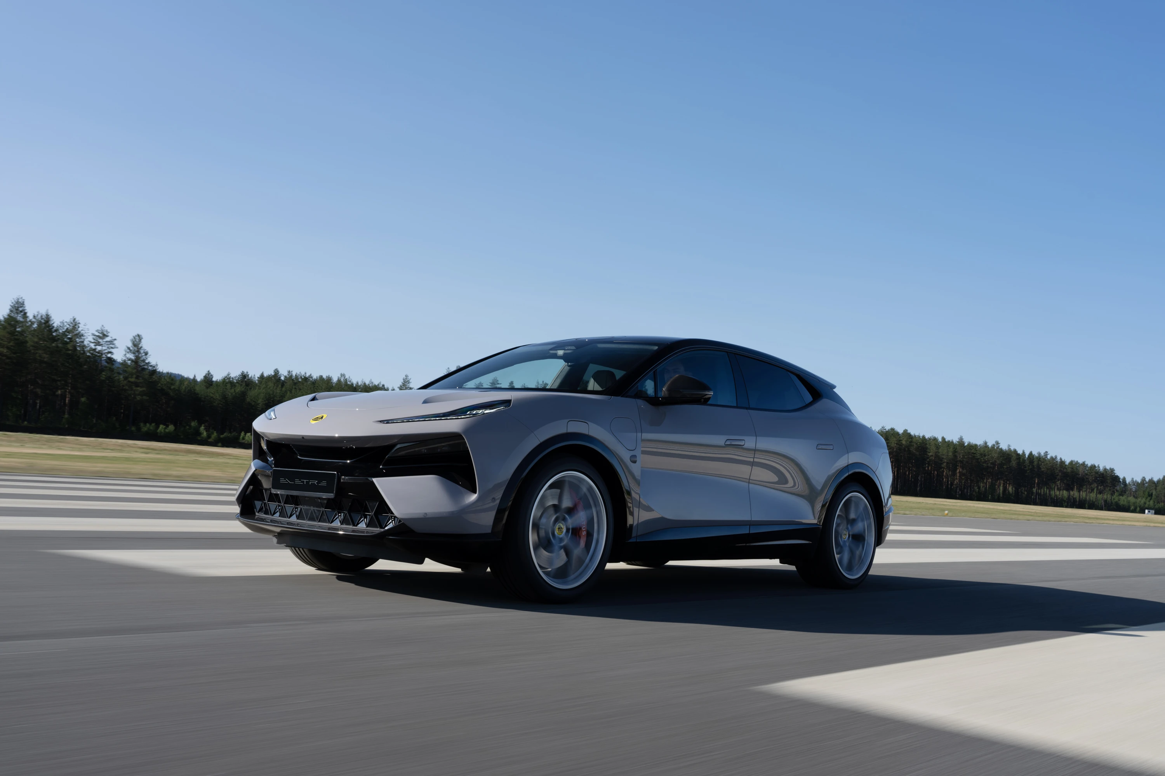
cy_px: 388
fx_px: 1165
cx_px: 582
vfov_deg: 36.9
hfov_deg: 53.1
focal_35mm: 36
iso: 50
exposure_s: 1/25
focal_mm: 36
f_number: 13
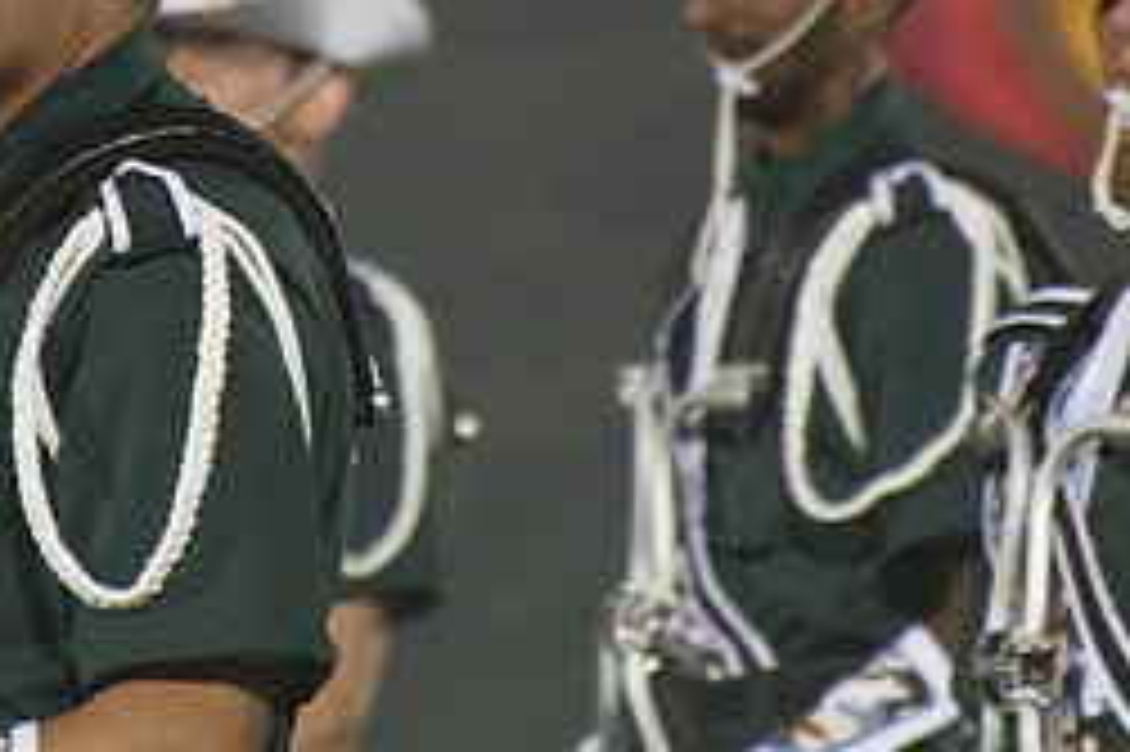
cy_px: -86
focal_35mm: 893
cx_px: -45
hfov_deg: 2.3
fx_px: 28011
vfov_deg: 1.5
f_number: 5.6
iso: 4000
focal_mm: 270
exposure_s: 1/160
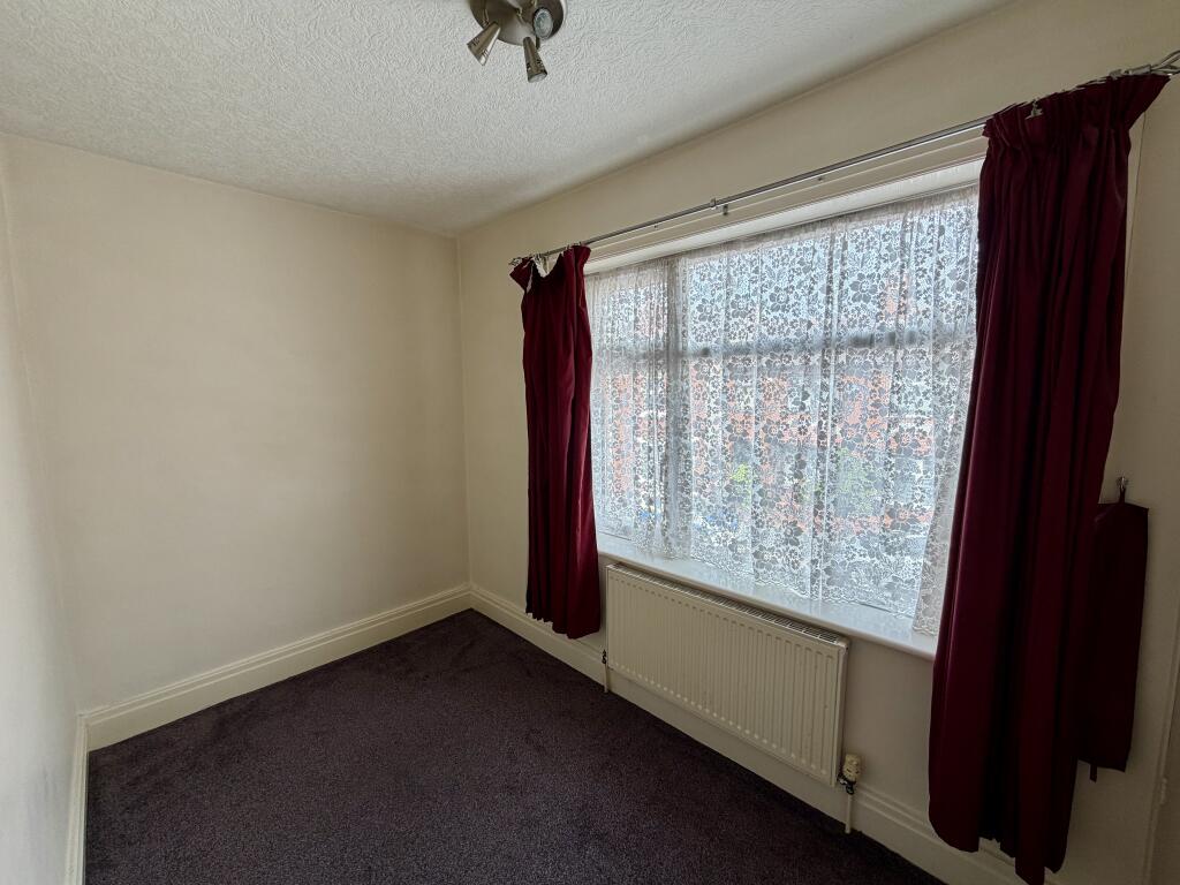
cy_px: 442
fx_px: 477
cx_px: 590
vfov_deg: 85.7
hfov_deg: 102.1
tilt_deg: -6.4
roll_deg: +1.0
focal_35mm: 14
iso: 40
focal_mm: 2.22
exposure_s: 1/136
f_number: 2.2
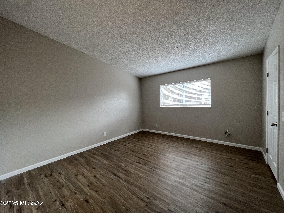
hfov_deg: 106.2
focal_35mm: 13
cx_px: 142
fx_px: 107
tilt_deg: -2.8
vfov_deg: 89.9
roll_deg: +2.5
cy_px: 106
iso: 80
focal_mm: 1.57
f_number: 1.8
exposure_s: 1/120
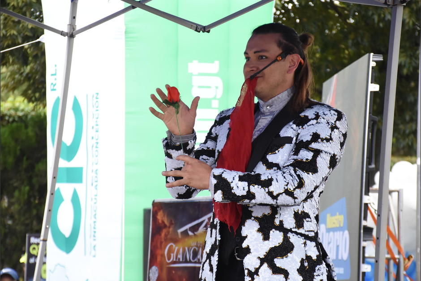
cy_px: 140
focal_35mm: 142
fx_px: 1667
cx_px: 210
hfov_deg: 14.4
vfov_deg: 9.6
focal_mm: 95
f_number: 5.3
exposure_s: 1/1000
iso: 1000
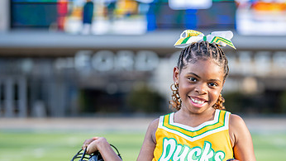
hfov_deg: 21.0
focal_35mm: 101
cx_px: 196
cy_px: 152
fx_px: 766
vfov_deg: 11.9
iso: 100
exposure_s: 1/2000
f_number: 1.2
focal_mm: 50
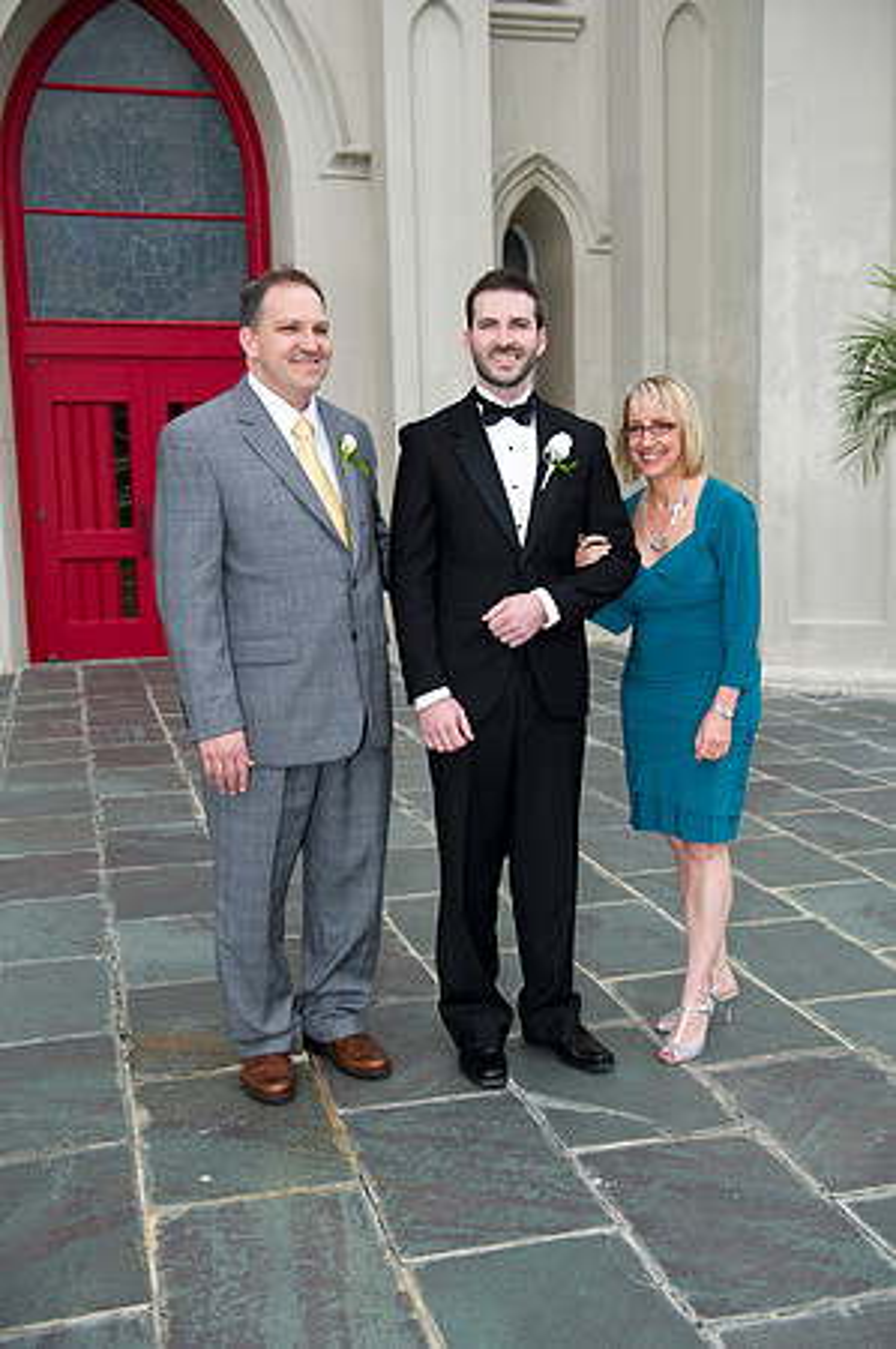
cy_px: 674
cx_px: 448
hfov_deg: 35.0
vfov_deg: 50.7
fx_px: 1422
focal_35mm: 38
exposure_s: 1/125
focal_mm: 38
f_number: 4
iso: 200
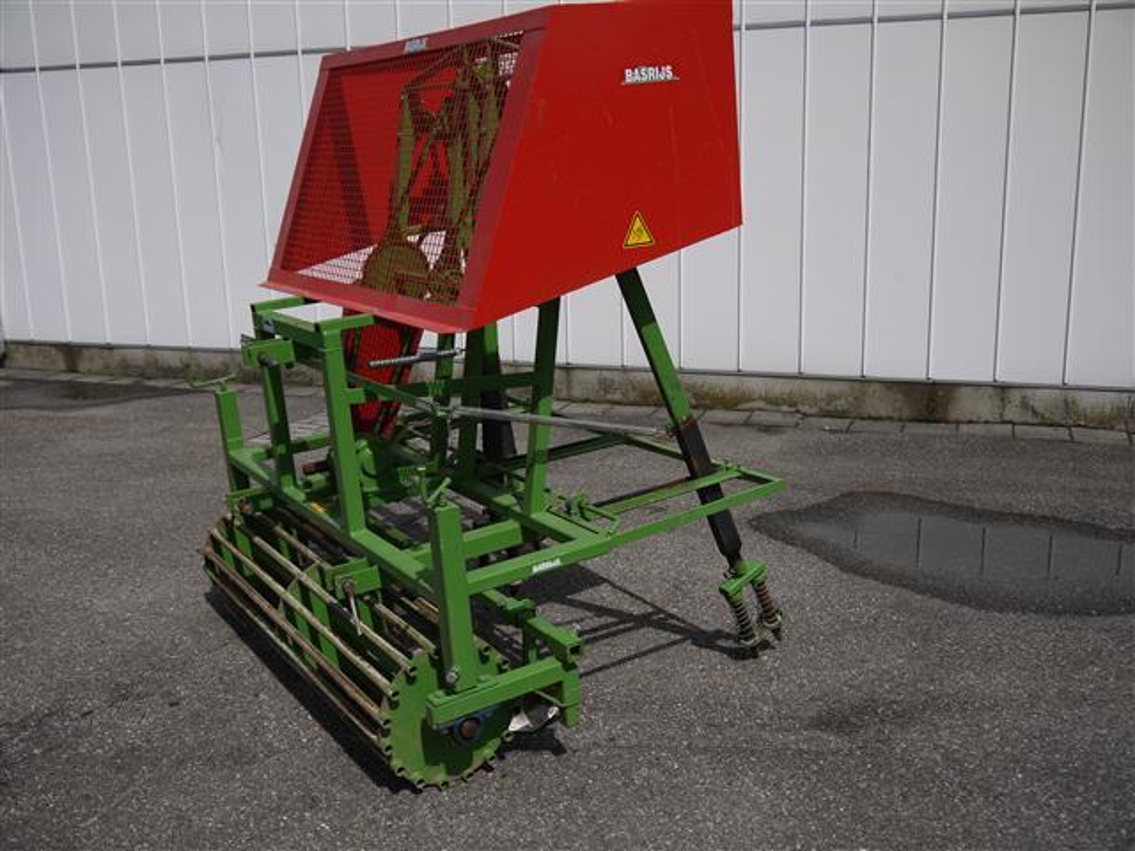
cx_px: 568
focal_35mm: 36
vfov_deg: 39.7
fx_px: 1180
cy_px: 426
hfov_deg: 51.4
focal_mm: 18
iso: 100
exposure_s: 1/3200
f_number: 4.1
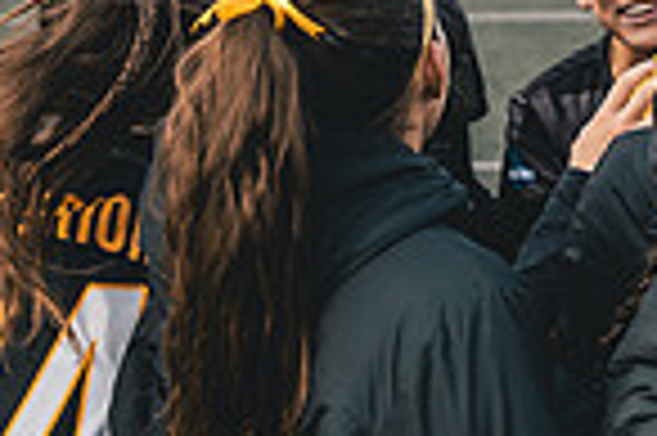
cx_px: 976
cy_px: 20
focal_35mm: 139
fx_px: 2534
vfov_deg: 9.8
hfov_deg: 13.9
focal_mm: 35
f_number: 2.8
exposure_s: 1/1600
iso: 800
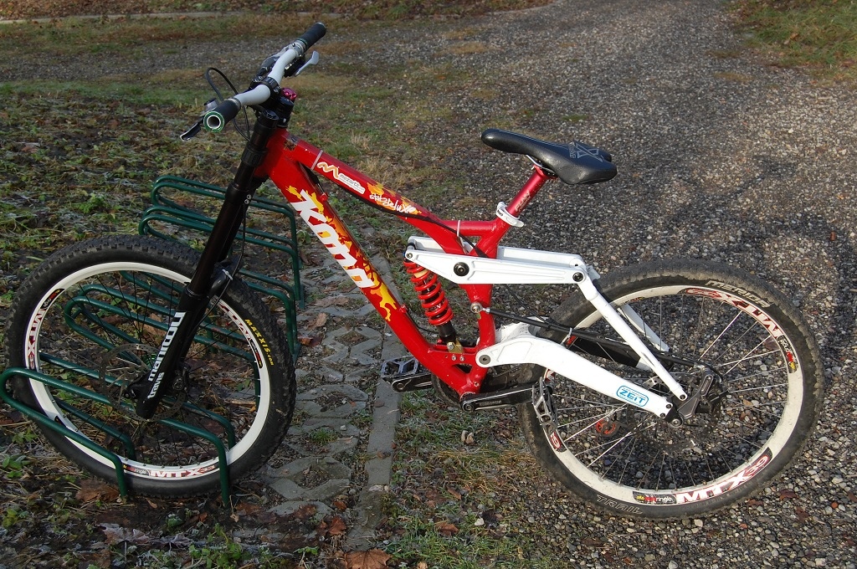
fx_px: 999
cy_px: 284
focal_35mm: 42
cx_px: 428
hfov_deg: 46.5
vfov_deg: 31.8
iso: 200
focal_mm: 28
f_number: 7.1
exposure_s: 1/200
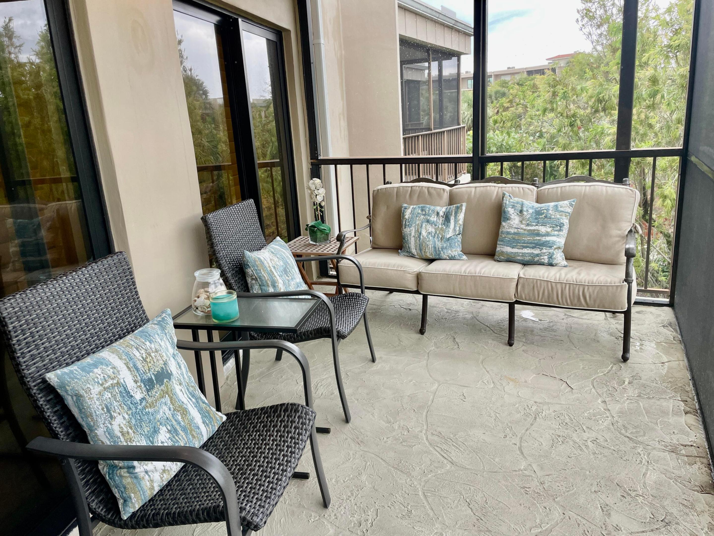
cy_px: 268
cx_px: 357
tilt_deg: -14.9
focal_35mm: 26
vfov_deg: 53.1
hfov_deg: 67.3
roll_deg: +4.0
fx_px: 536
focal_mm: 4.2
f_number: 1.6
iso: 125
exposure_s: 1/120
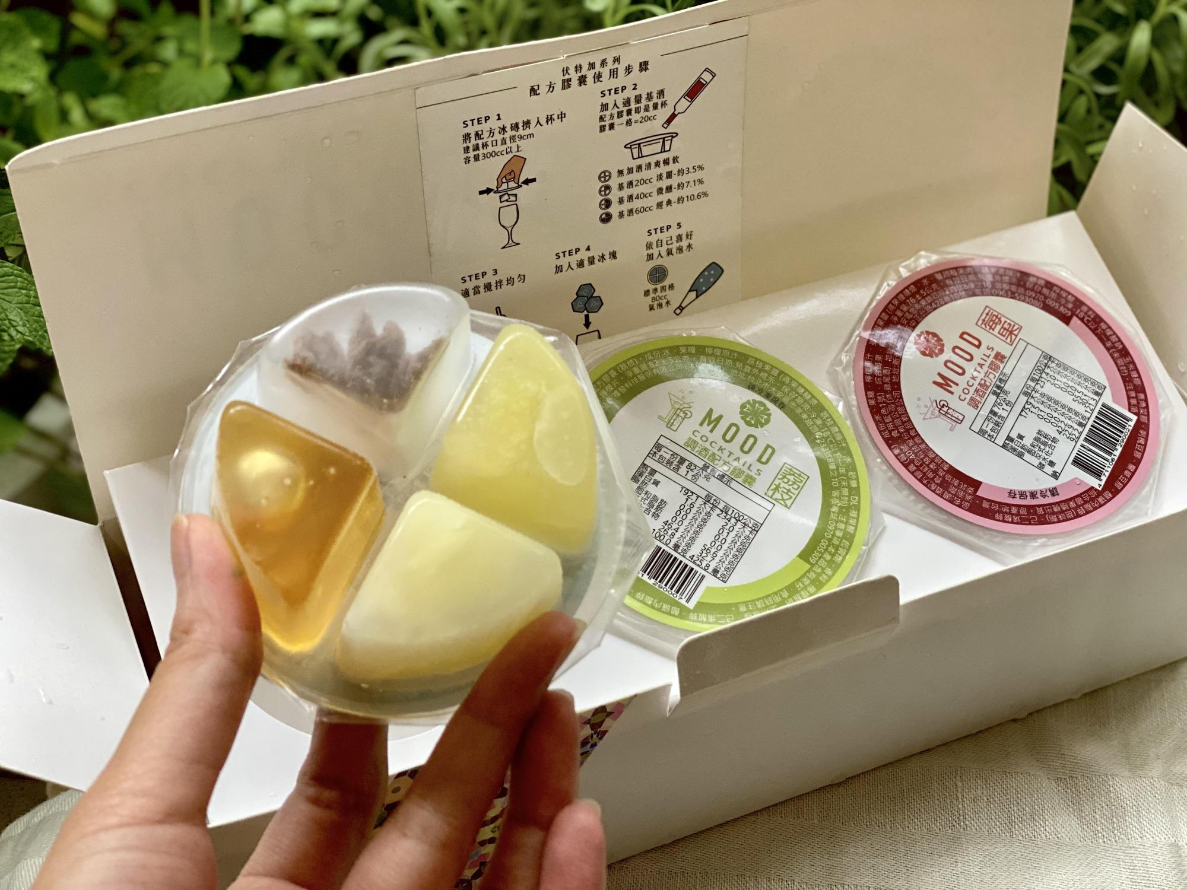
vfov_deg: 28.0
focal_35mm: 52
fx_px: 1783
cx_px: 594
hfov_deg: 36.8
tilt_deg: -44.1
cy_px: 445
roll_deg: -3.2
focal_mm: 6
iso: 250
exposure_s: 1/112
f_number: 2
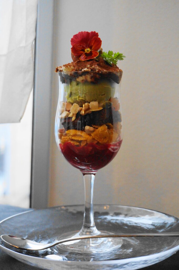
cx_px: 90
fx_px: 460
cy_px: 135
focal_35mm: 62
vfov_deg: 32.7
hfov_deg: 22.0
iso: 2000
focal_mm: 41
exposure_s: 1/160
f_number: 5.6
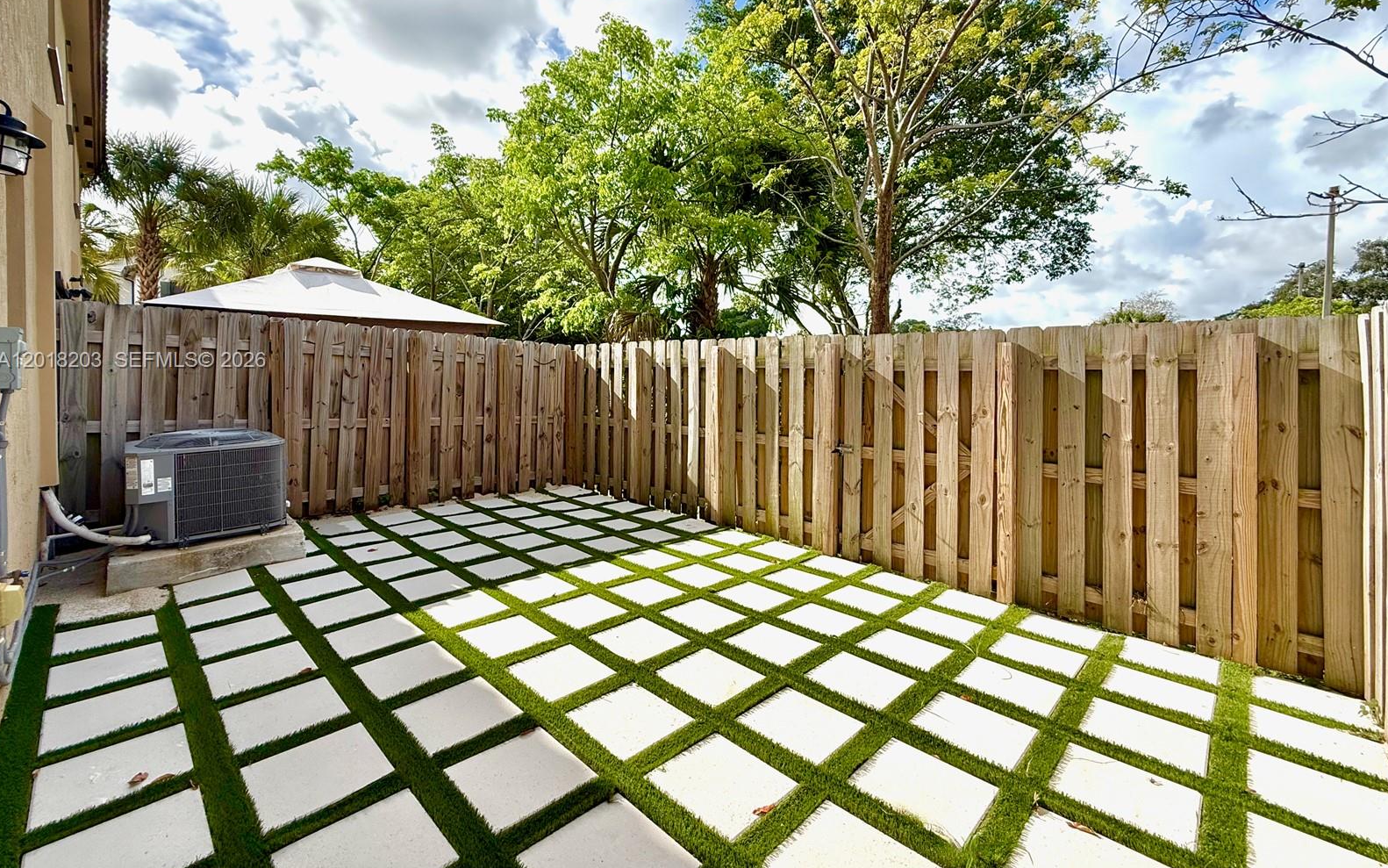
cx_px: 694
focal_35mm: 15
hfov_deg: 101.5
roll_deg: +0.0
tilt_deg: -0.2
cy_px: 362
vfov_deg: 74.2
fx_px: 567
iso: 64
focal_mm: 2.22
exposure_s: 1/1497
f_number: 2.2
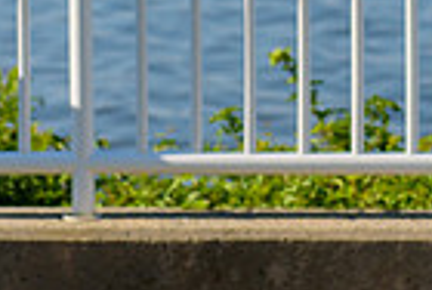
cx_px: 216
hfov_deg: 8.0
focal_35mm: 256
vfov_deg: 5.4
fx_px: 3079
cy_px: -88
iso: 200
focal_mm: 62
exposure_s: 1/2500
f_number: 3.2
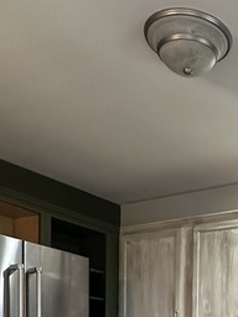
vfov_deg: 27.8
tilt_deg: -2.4
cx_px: 280
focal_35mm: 59
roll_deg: -1.6
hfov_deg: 22.9
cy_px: 400
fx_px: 541
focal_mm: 2.22
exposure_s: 1/60
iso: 250
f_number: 2.2
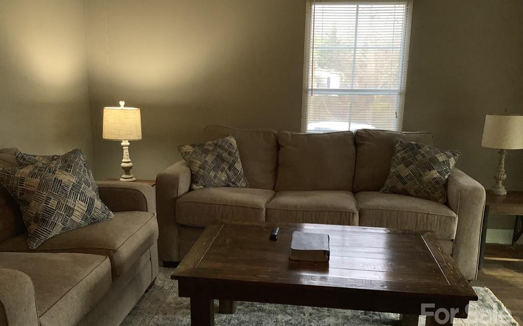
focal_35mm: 33
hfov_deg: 58.2
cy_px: 181
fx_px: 470
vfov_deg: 38.3
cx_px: 262
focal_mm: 3.3
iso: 100
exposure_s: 1/50
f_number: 2.4
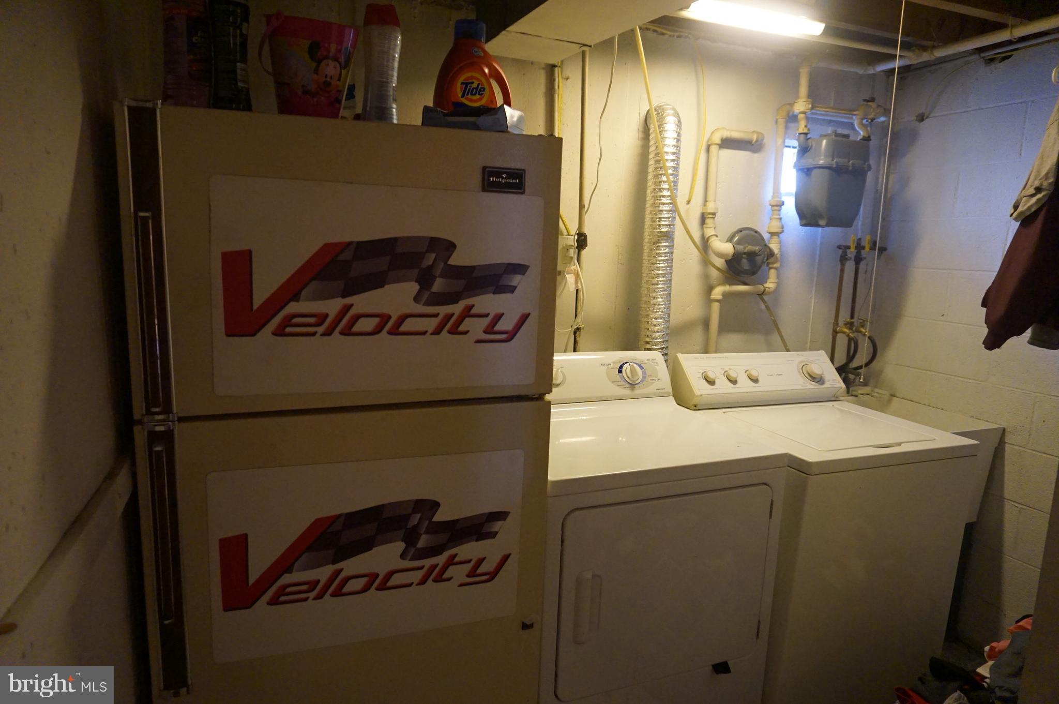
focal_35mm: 24
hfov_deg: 73.8
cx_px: 530
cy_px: 352
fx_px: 705
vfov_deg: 53.0
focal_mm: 16
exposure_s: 1/30
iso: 3200
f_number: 3.5
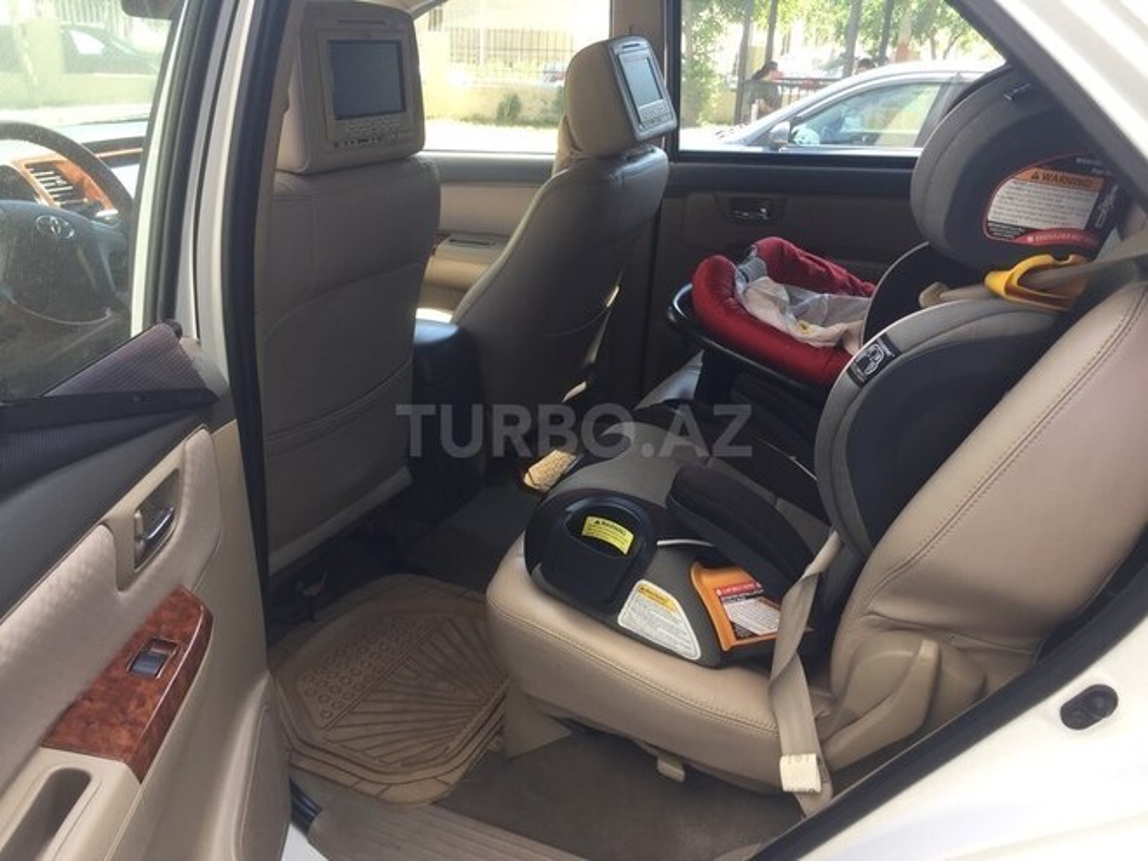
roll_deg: -3.0
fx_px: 962
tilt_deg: -22.4
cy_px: 430
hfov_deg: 61.7
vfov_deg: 48.2
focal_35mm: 29
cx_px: 574
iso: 32
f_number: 2.2
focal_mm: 4.15
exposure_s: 1/100
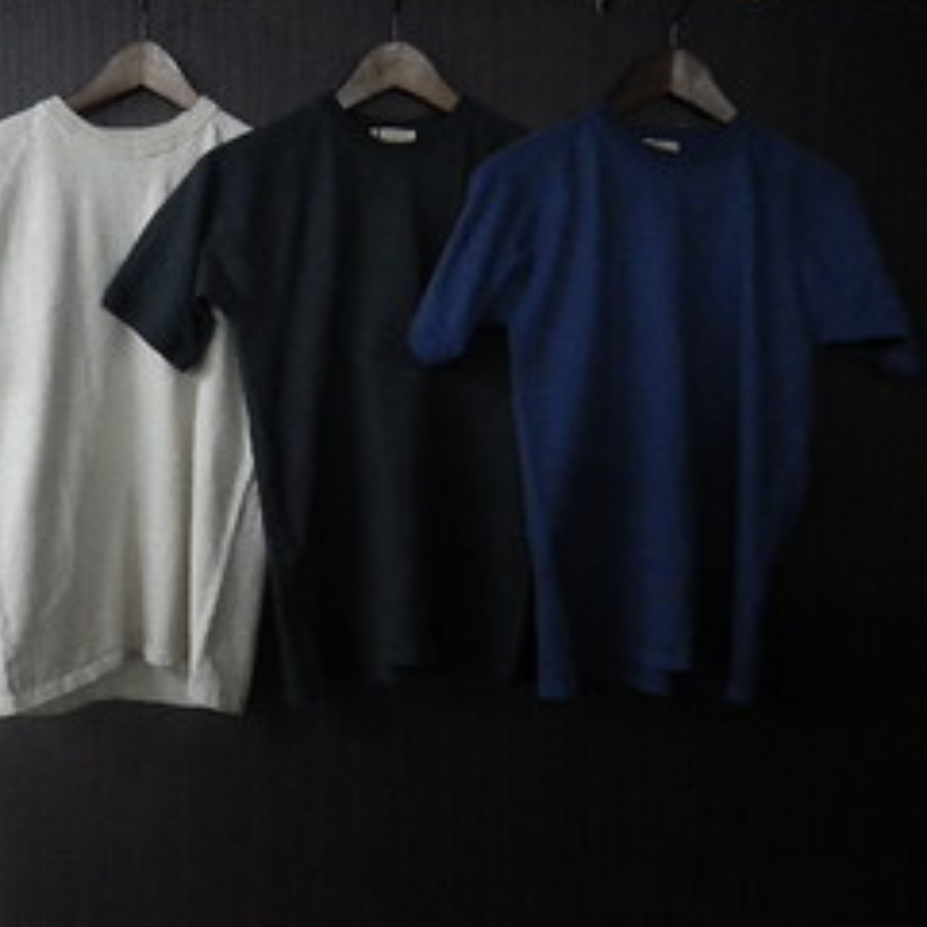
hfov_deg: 44.8
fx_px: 1091
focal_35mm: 36
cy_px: 464
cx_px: 258
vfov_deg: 46.0
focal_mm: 5
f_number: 3.5
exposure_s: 1/50
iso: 500
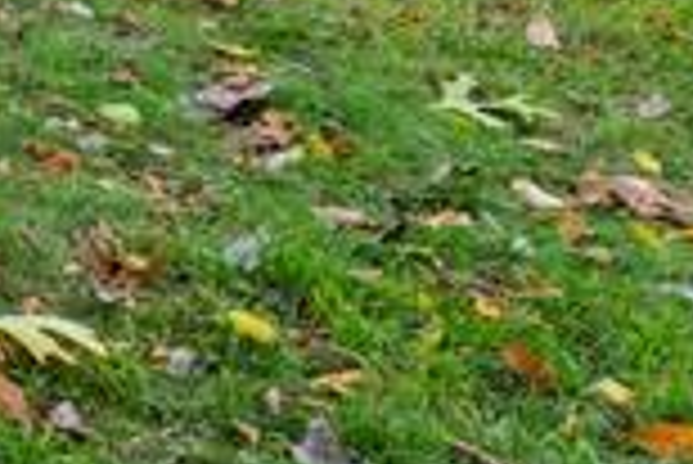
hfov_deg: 12.8
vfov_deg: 13.5
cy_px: -329
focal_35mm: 93
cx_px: -1202
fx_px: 1792
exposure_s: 1/13
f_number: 10
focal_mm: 14
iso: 400
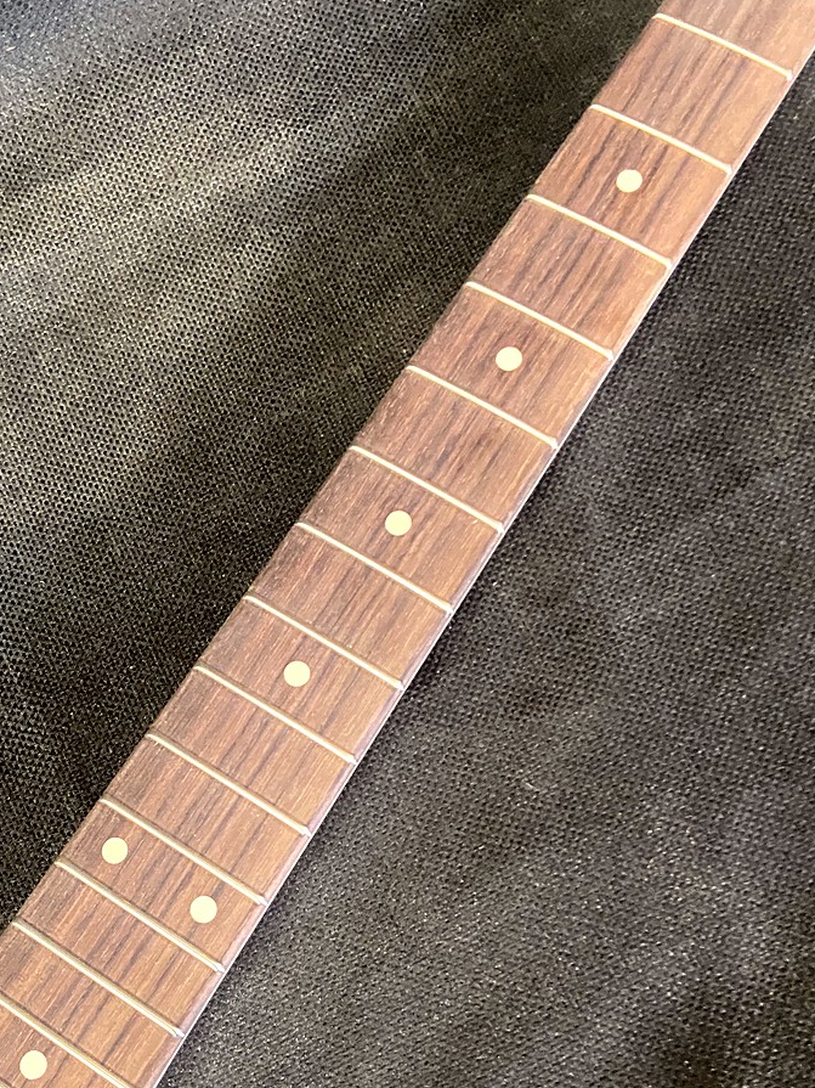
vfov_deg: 45.0
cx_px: 260
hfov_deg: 34.7
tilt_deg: -74.3
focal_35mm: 41
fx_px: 1287
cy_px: 740
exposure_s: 1/30
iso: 640
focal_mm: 4.25
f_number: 1.8
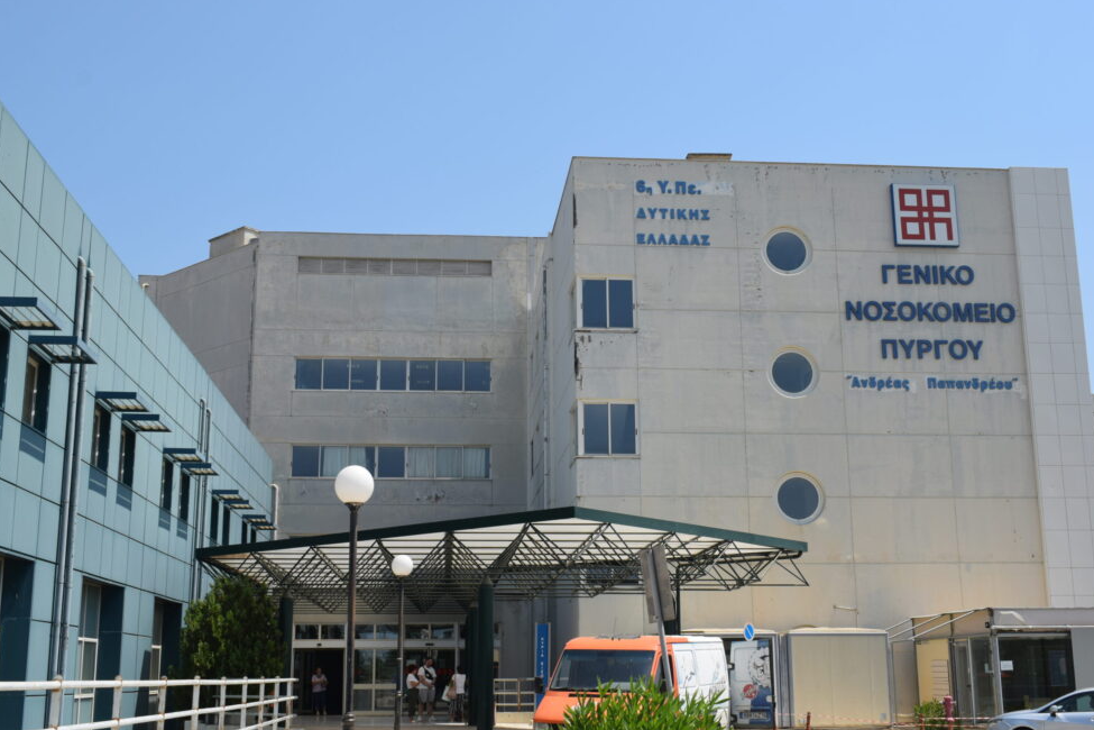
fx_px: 1292
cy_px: 378
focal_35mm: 43
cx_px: 553
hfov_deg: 45.9
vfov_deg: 31.5
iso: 200
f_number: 10
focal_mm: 27
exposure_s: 1/400
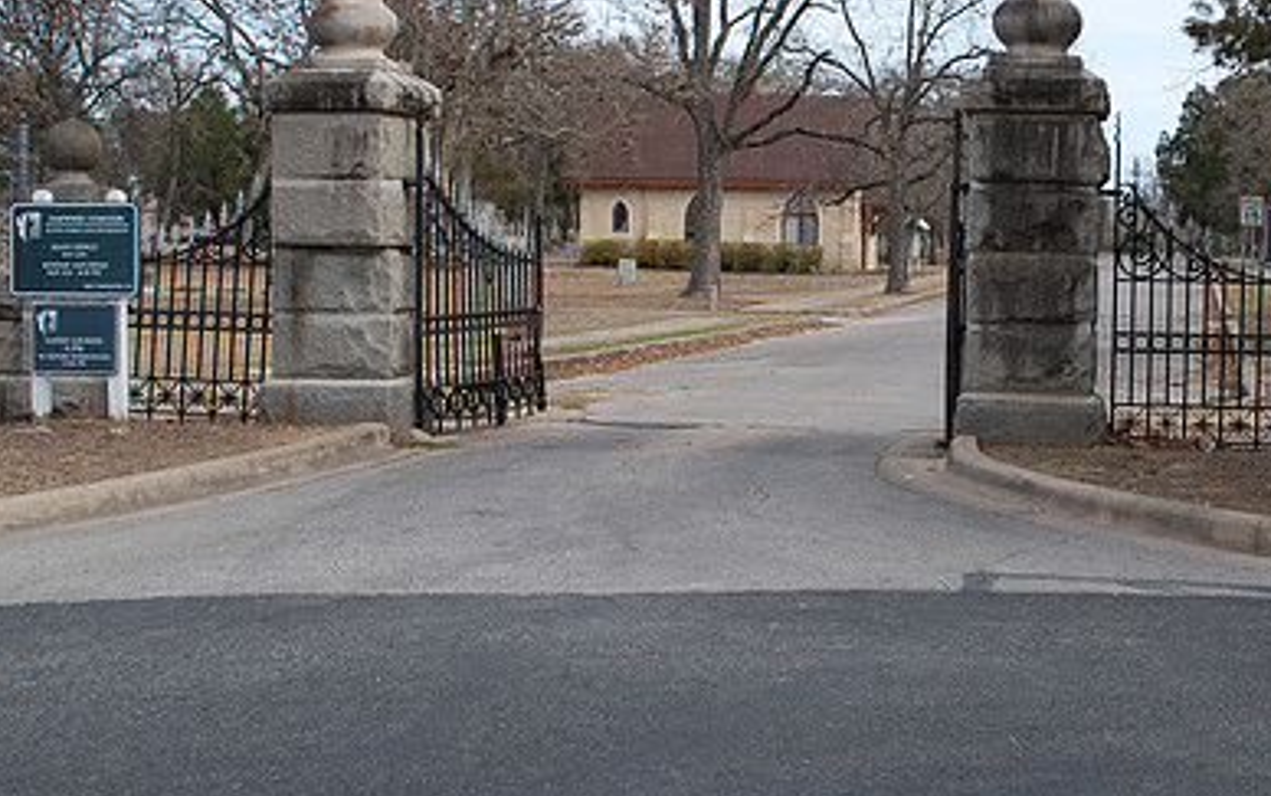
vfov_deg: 20.3
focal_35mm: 64
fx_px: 2218
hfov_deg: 31.6
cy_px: 292
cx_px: 881
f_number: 6.3
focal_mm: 28
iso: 100
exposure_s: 1/160
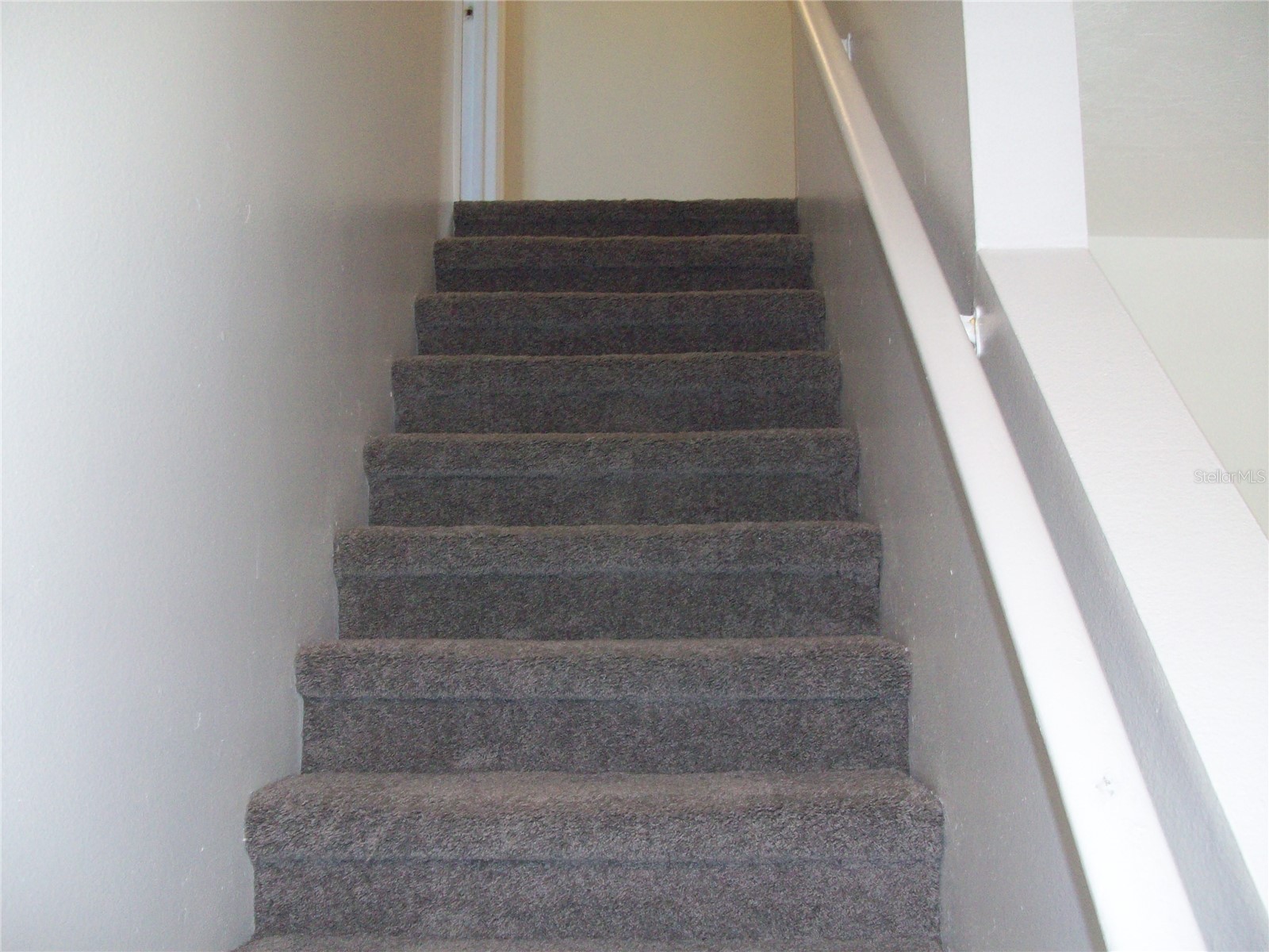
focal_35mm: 34
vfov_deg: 41.8
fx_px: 1246
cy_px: 476
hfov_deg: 54.0
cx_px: 634
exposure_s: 1/60
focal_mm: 5.7
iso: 160
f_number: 2.8
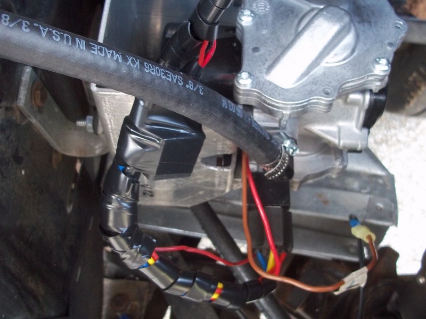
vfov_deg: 39.7
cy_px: 160
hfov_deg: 51.4
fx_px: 443
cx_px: 213
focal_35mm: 36
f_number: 3.1
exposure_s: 1/15
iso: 160
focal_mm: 6.5
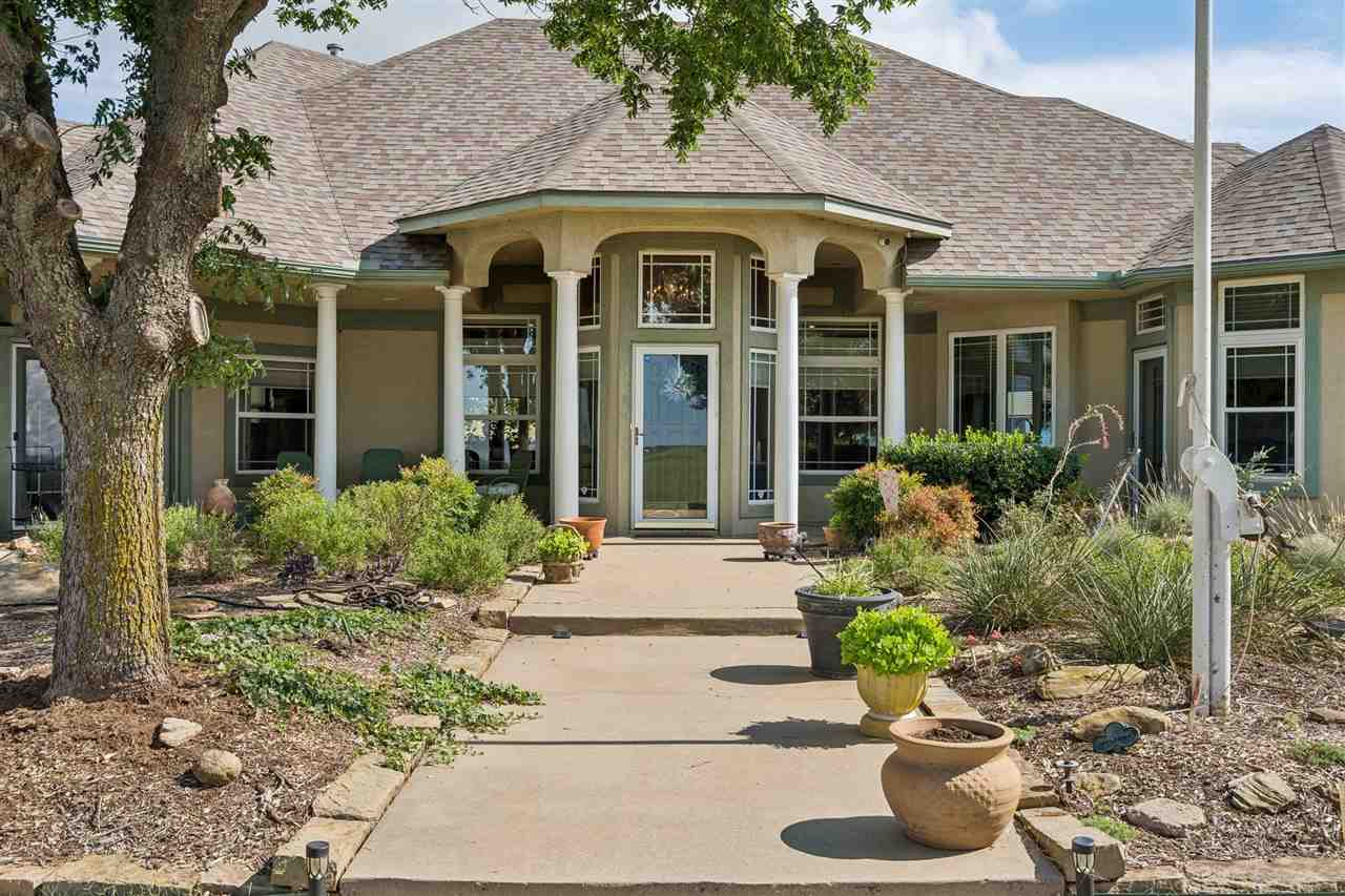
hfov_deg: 54.4
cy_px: 448
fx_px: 1307
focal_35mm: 35
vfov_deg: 37.8
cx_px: 672
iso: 200
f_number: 8
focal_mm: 35
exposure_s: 1/400
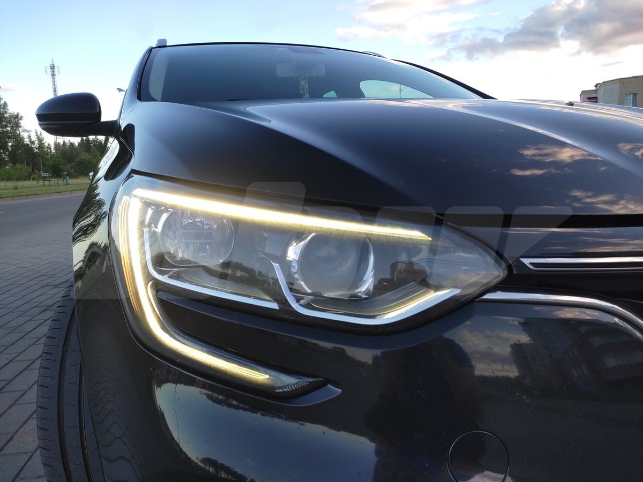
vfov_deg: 53.1
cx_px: 322
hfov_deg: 67.3
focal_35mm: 26
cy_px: 241
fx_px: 483
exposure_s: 1/250
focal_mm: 4.74
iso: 160
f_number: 1.79
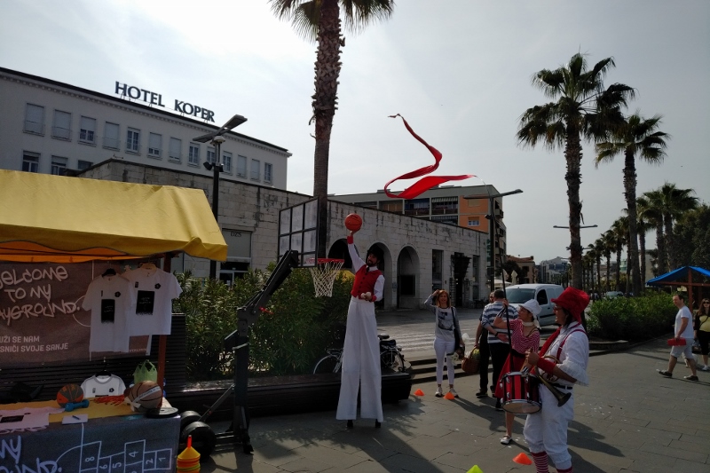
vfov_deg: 51.3
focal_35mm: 25
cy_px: 236
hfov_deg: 71.5
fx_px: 493
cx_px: 355
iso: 102
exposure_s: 1/4883
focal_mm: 4.52
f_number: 2
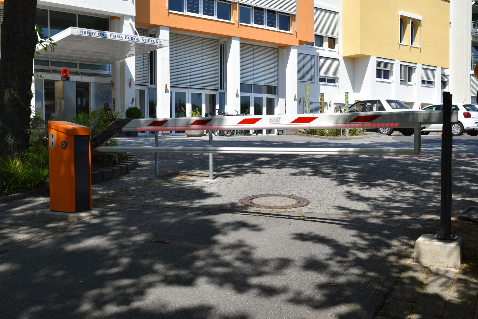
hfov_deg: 51.2
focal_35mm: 38
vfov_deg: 35.6
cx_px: 239
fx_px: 498
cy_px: 160
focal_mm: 25
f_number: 10
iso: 200
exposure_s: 1/400
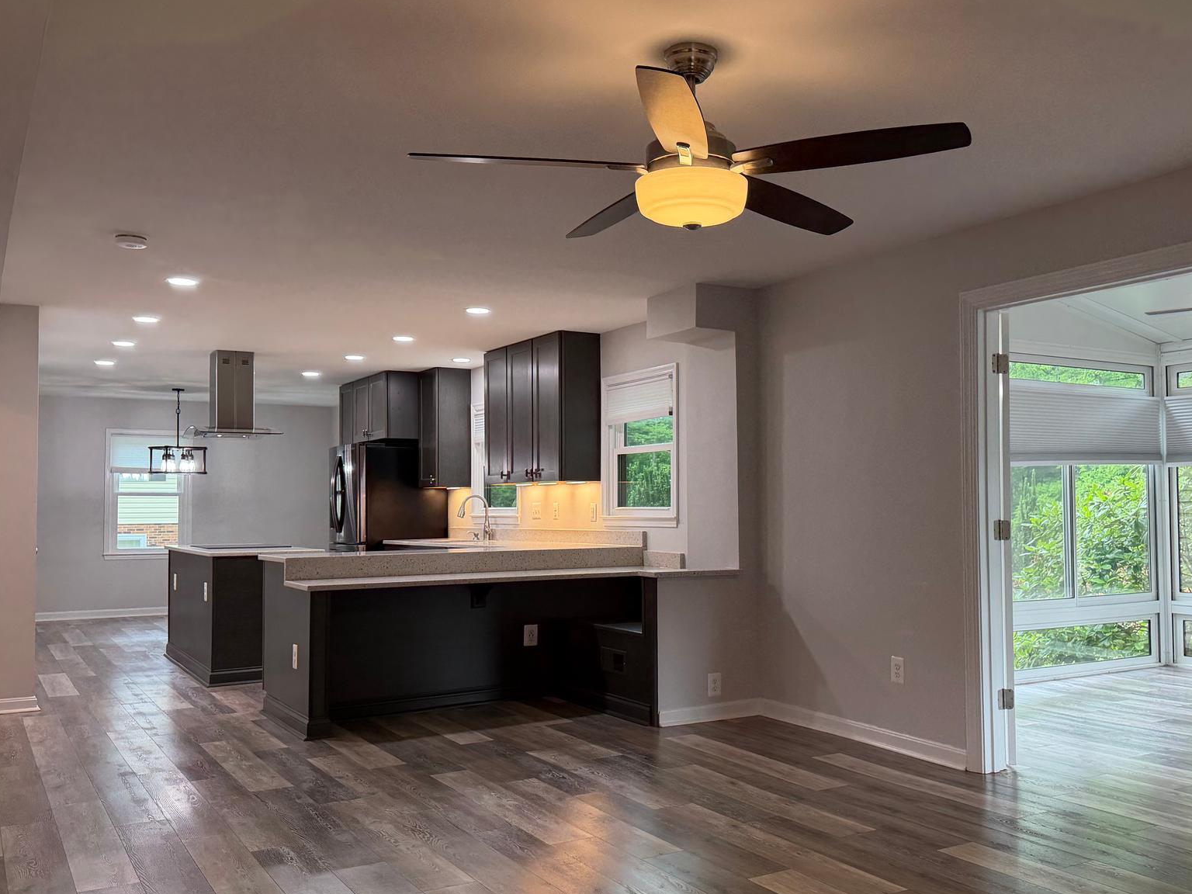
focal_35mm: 32
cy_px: 469
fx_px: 1102
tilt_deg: +1.8
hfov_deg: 56.5
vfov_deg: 44.1
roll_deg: +0.4
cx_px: 690
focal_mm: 6.76
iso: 200
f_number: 1.78
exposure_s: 1/120
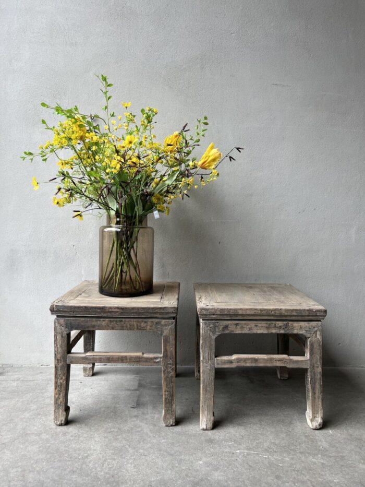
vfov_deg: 67.3
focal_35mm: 26
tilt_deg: -5.2
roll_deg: -0.2
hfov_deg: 53.1
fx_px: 365
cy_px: 244
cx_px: 182
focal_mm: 5.7
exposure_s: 1/347
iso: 50
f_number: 1.5
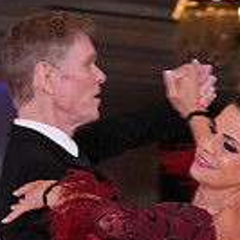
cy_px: 473
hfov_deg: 4.9
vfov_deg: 4.8
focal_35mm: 356
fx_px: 2792
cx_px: 125
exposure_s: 1/200
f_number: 5.6
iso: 2000
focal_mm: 96
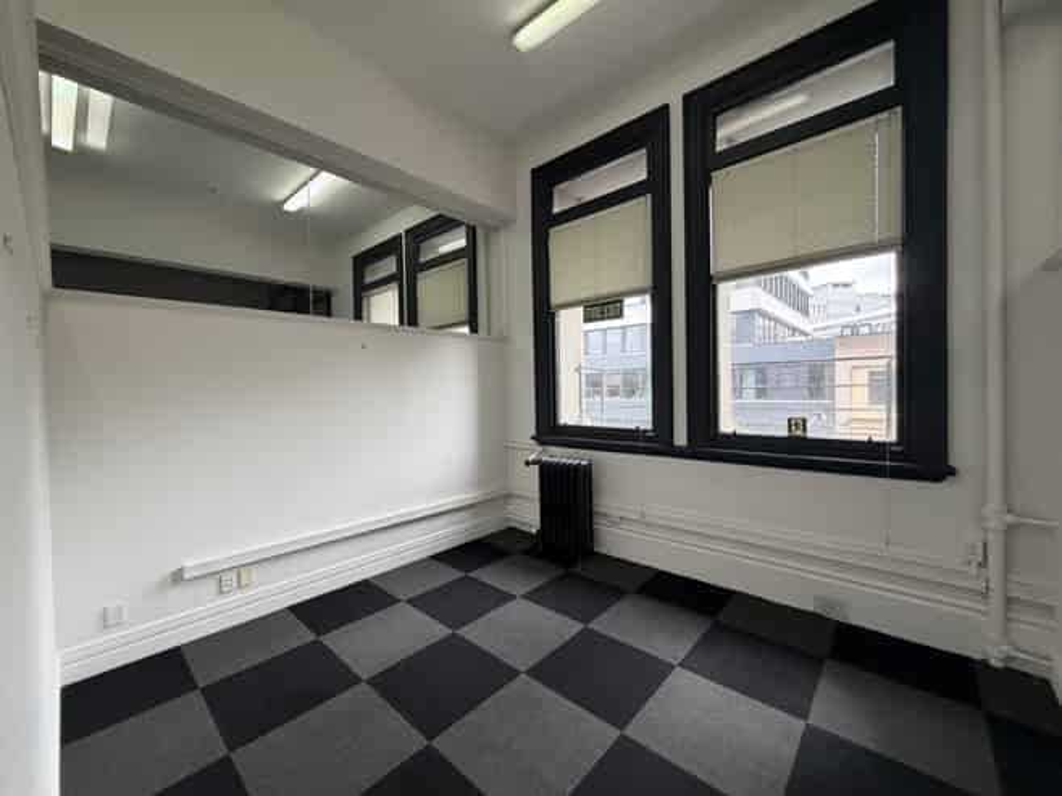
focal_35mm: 14
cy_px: 398
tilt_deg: -1.5
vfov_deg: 85.6
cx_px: 531
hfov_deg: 102.1
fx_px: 429
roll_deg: +0.7
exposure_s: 1/100
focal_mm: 2.22
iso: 160
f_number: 2.2
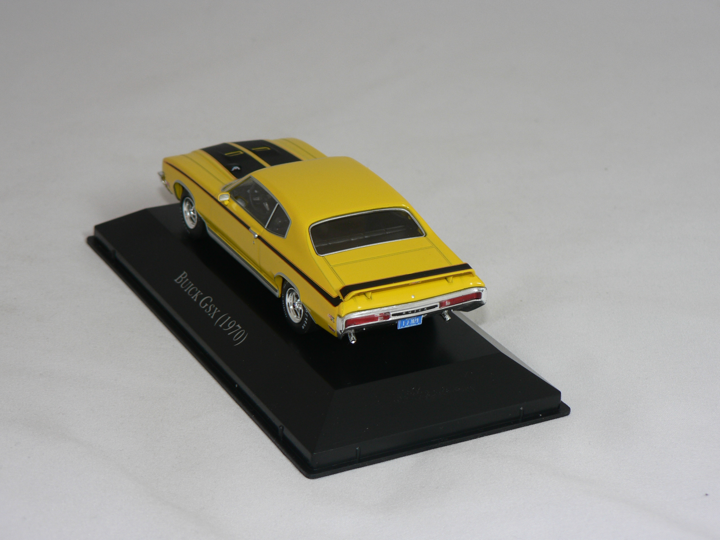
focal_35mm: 84
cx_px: 360
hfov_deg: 23.3
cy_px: 270
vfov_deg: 17.6
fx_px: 1747
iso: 80
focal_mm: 14
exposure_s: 1/60
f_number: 3.2
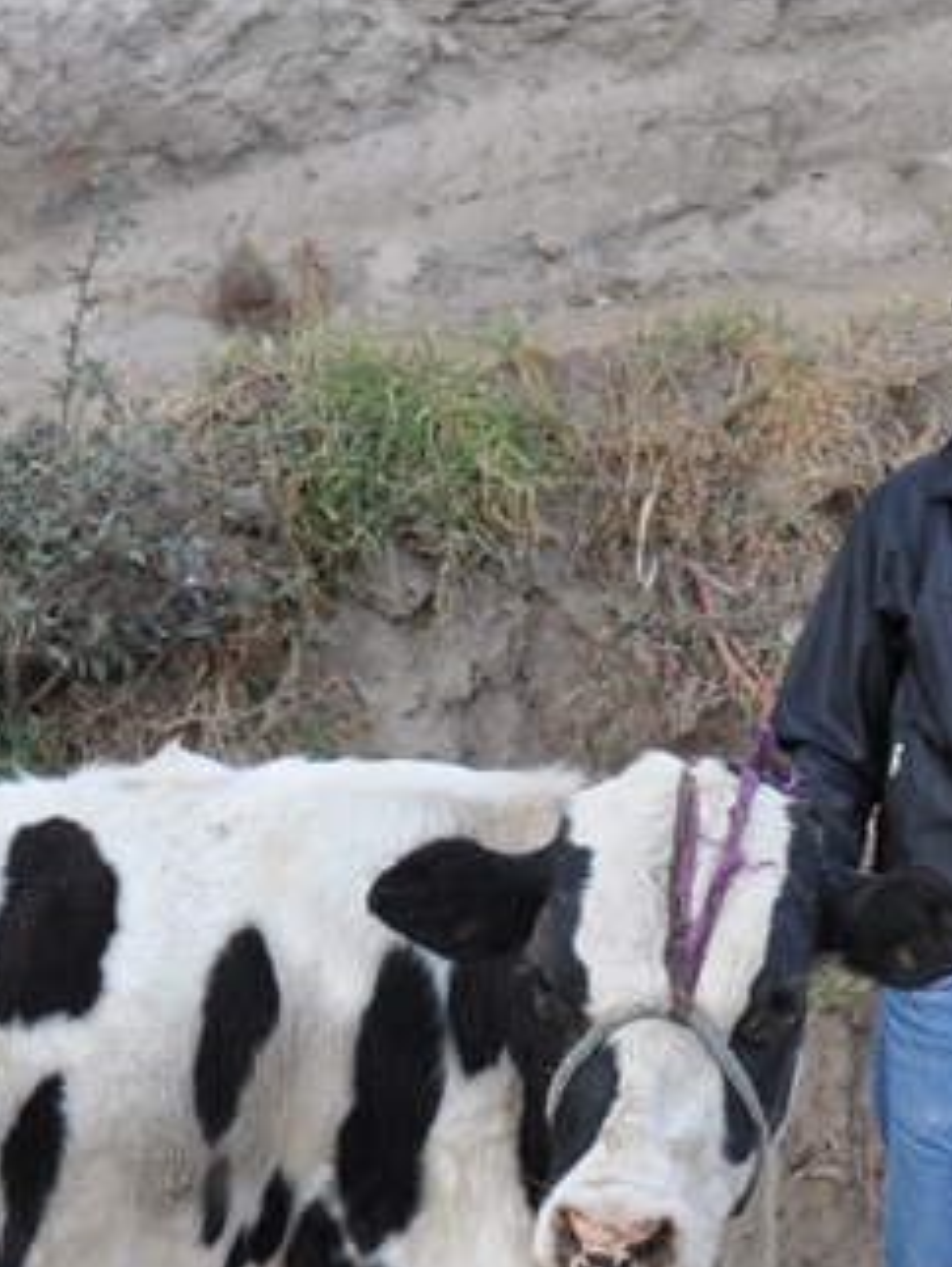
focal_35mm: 137
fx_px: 5017
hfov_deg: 10.8
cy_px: 944
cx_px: 468
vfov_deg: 14.3
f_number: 5.6
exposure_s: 1/125
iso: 200
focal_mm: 30
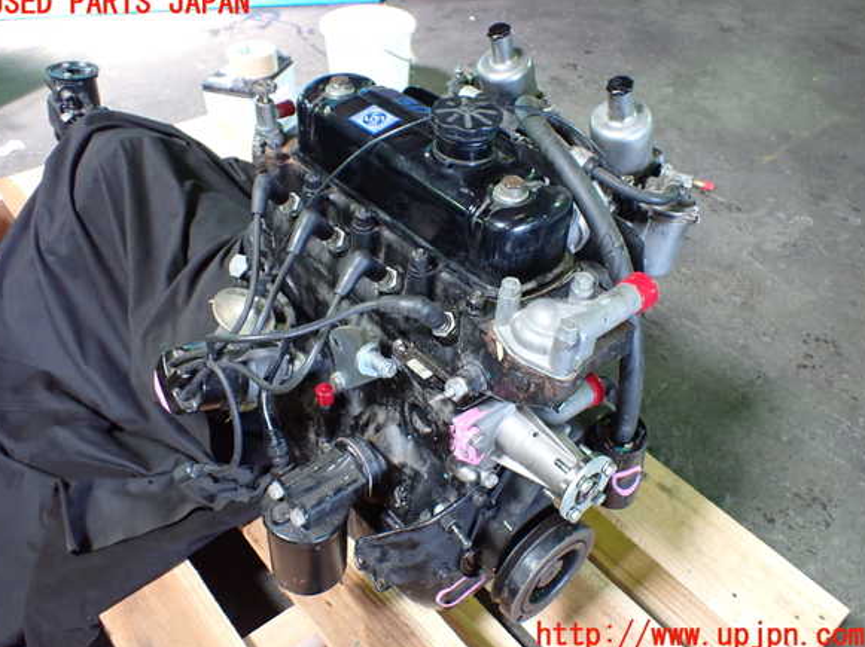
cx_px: 426
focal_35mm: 31
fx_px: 774
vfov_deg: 45.4
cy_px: 320
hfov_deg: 58.4
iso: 800
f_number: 2.3
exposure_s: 1/80
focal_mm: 5.4
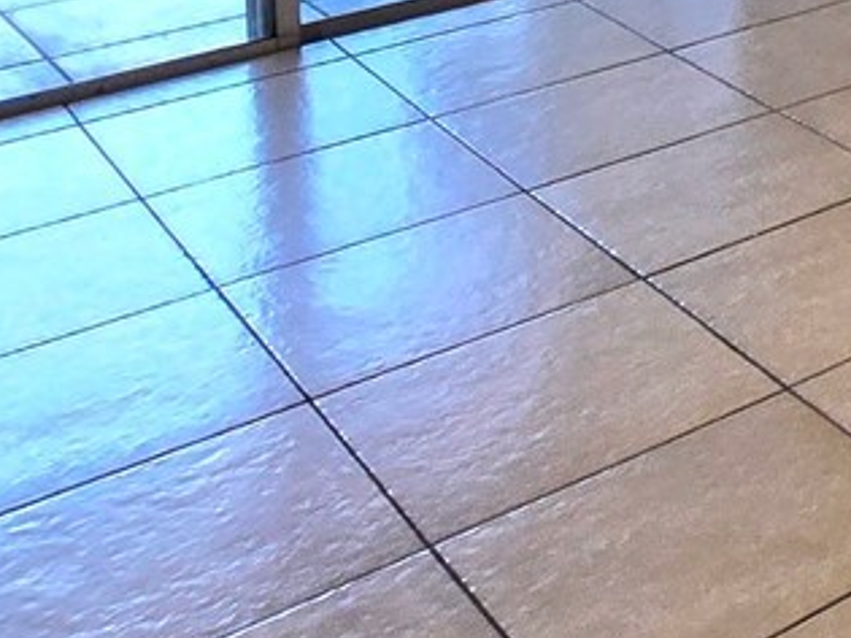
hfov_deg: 22.1
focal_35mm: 66
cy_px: -495
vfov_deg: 18.0
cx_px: 1402
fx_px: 1622
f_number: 2.2
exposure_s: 1/185
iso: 50
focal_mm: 2.2
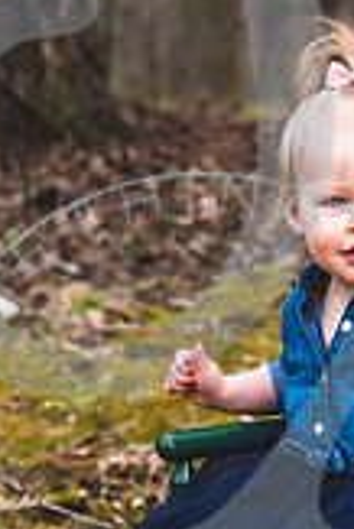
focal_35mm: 94
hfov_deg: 14.4
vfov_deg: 21.6
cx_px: 351
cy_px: 227
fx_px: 1383
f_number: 2.8
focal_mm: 34
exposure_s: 1/500
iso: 100
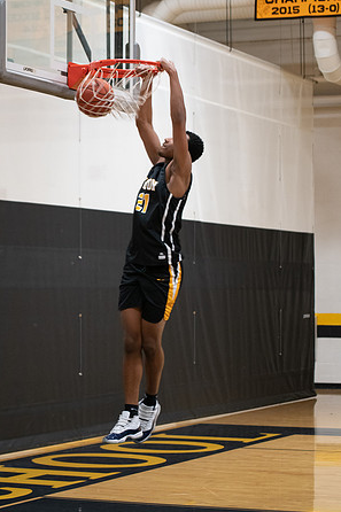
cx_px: 171
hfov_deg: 12.9
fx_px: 1507
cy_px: 257
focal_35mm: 106
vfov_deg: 19.3
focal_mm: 70
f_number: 2.8
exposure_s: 1/200
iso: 2000
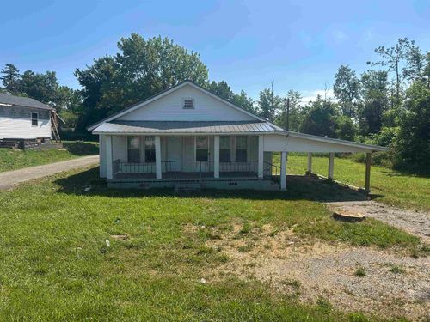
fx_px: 298
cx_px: 215
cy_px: 161
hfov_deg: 71.6
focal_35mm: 24
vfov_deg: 56.8
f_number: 1.78
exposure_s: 1/4184
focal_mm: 6.86
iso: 80
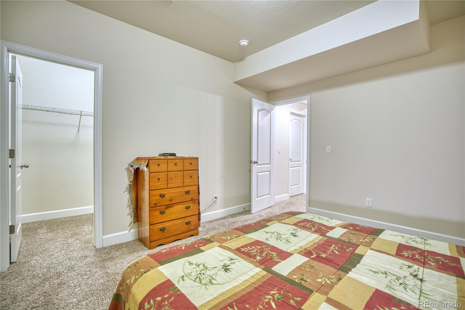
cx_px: 232
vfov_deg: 73.7
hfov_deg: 96.7
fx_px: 207
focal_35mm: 16
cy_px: 155
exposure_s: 1/13
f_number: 4
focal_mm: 16
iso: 500
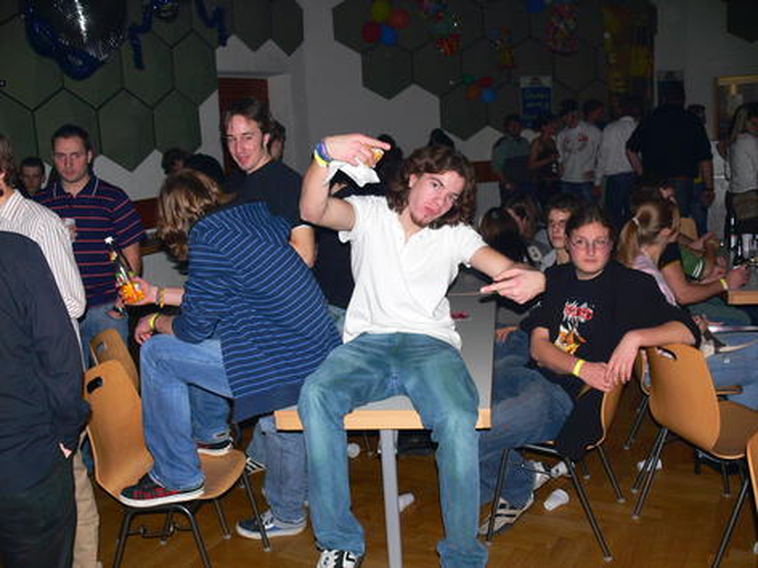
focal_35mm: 35
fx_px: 766
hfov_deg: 52.6
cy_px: 284
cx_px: 379
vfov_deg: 40.7
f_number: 2.8
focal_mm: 7.4
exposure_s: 1/30
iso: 100
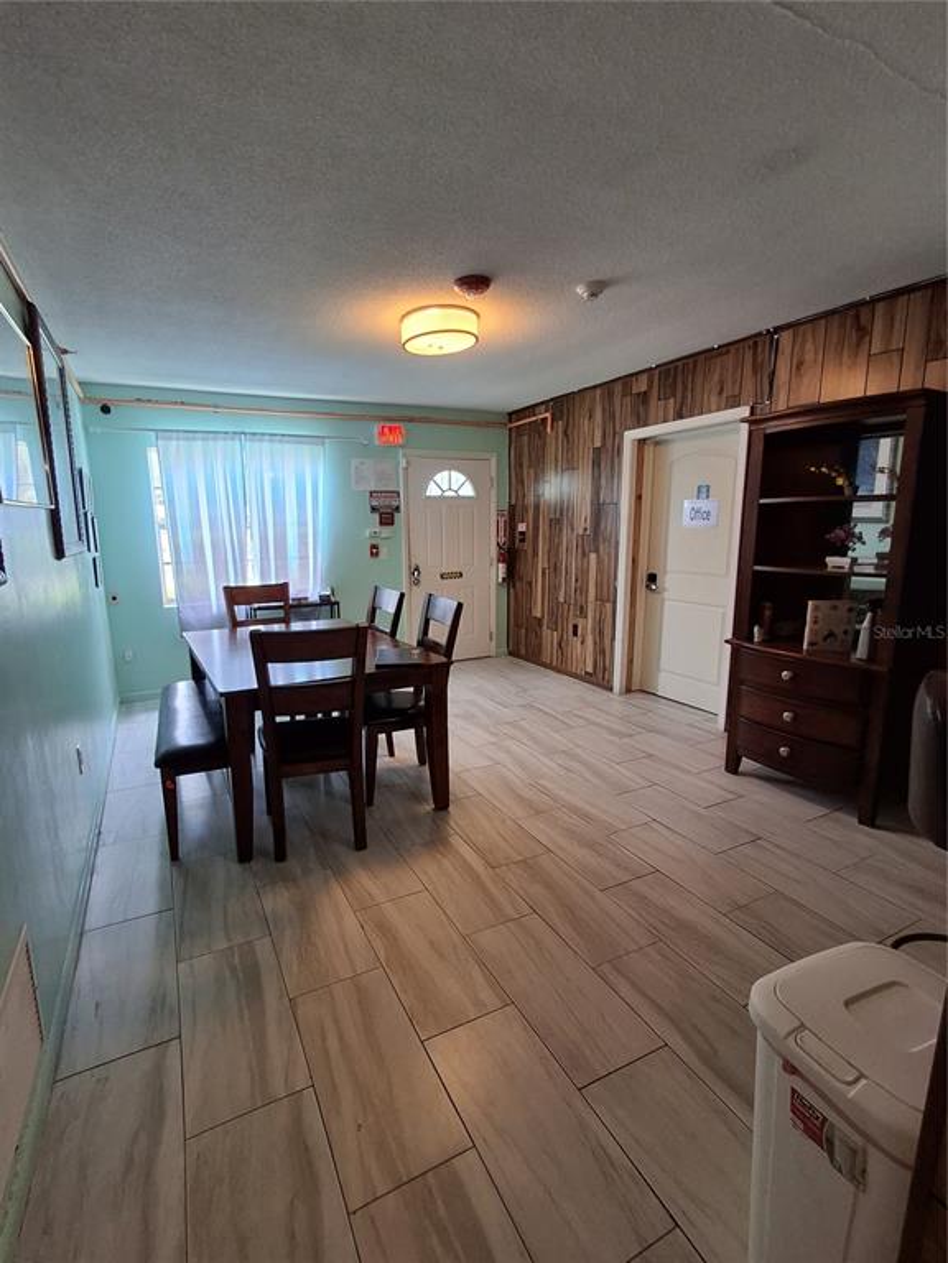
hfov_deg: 78.1
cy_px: 632
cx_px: 474
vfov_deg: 94.5
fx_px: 584
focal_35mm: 16
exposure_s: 1/40
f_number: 2.2
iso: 100
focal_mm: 1.64
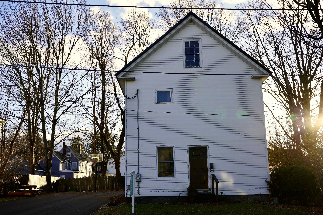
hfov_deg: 50.7
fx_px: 341
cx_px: 162
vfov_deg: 35.1
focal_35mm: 38
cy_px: 108
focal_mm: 38
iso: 100
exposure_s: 1/100
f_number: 8
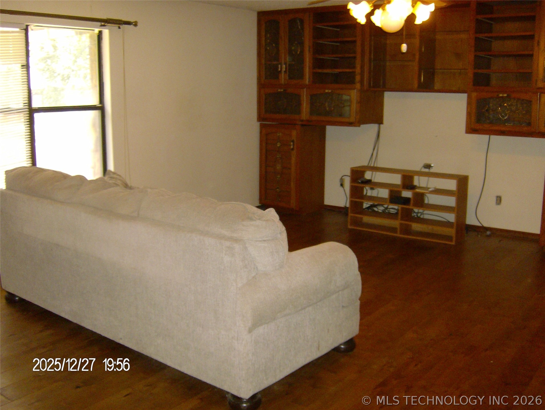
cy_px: 205
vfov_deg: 39.7
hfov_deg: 51.3
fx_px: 568
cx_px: 272
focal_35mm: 36
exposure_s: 1/60
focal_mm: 6
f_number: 2.8
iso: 200
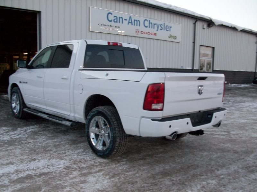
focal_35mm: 34
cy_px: 96
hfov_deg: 54.0
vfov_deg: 41.8
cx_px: 128
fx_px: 252
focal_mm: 5.7
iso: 160
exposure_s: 1/60
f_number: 2.8
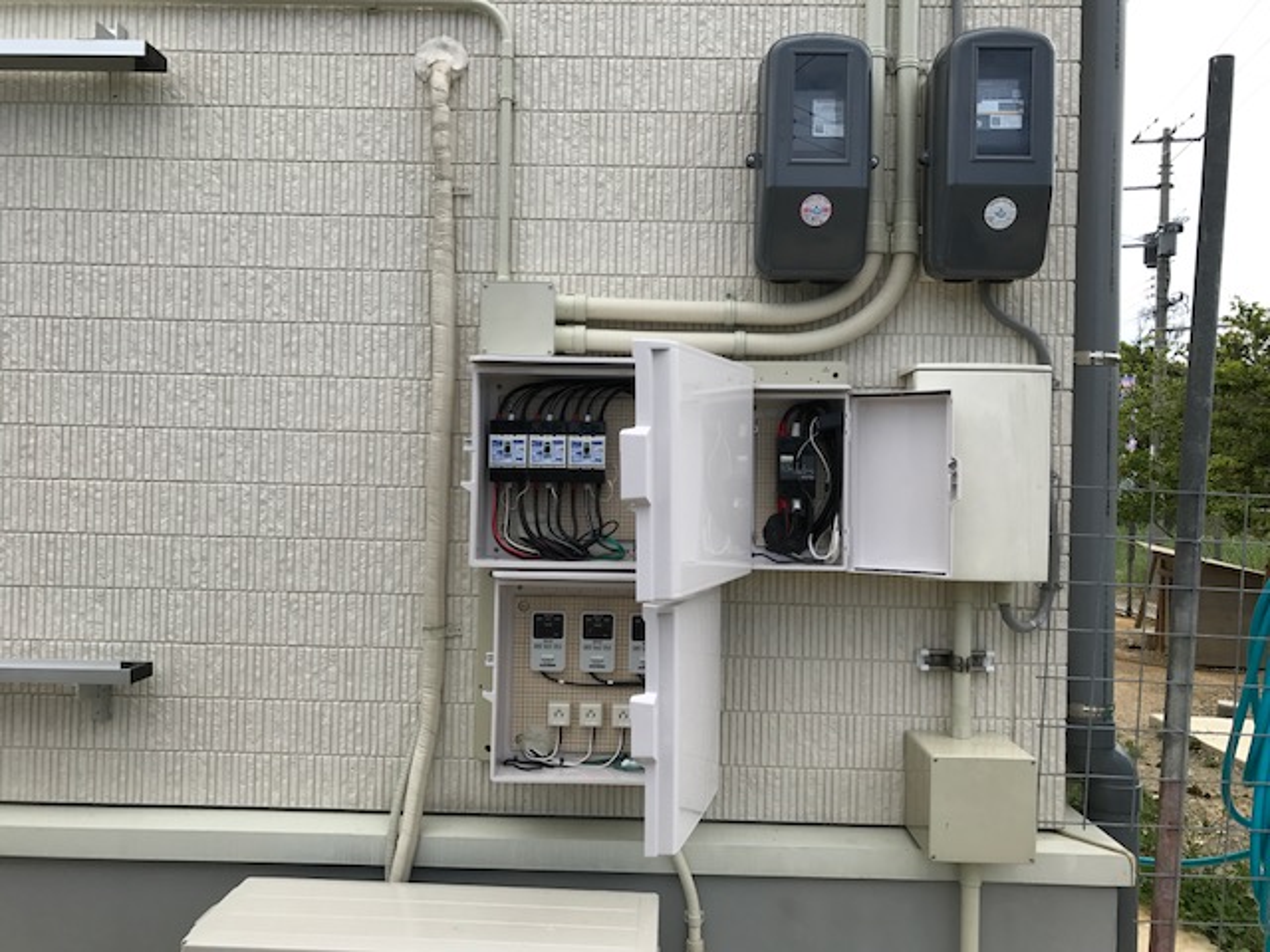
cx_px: 635
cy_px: 476
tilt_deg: +0.8
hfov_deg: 63.4
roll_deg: -1.4
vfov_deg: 49.7
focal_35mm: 28
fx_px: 1027
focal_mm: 3.99
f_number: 1.8
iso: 20
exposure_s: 1/1597
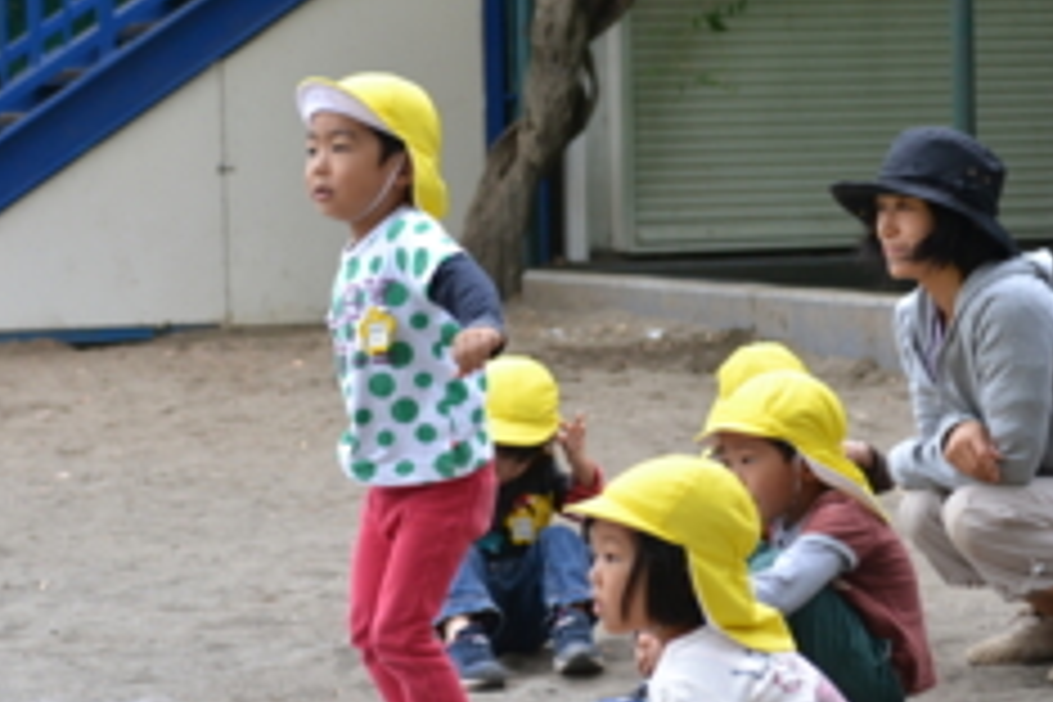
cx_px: 405
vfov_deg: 8.1
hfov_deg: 12.2
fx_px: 4943
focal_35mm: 169
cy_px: 308
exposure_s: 1/125
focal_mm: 66
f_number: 5.6
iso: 360
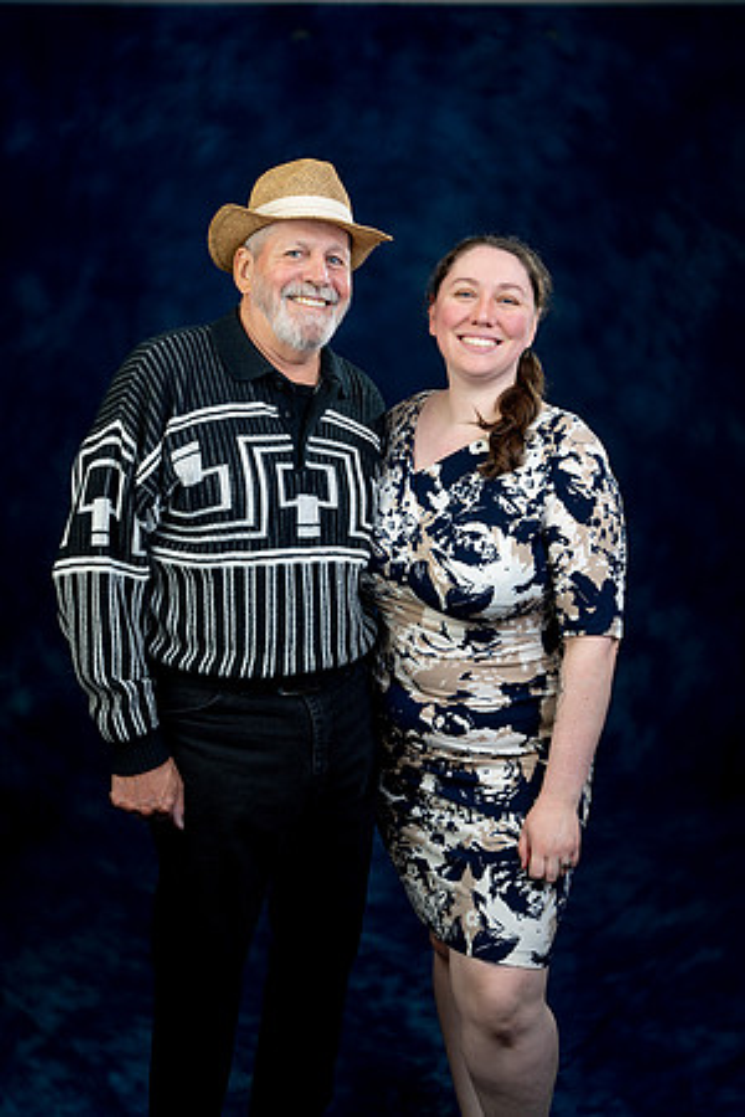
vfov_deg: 49.6
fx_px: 1211
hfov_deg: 34.2
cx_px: 372
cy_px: 558
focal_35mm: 39
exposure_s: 1/200
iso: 200
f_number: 4.5
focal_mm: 39
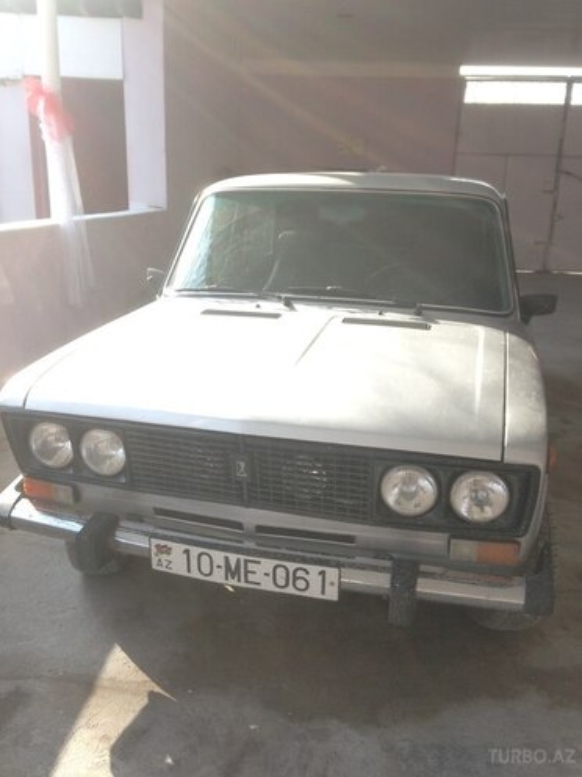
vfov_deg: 55.4
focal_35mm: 33
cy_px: 388
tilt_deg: -11.7
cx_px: 291
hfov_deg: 42.9
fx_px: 740
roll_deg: -3.6
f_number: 2.4
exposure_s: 1/241
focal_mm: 4.12
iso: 50
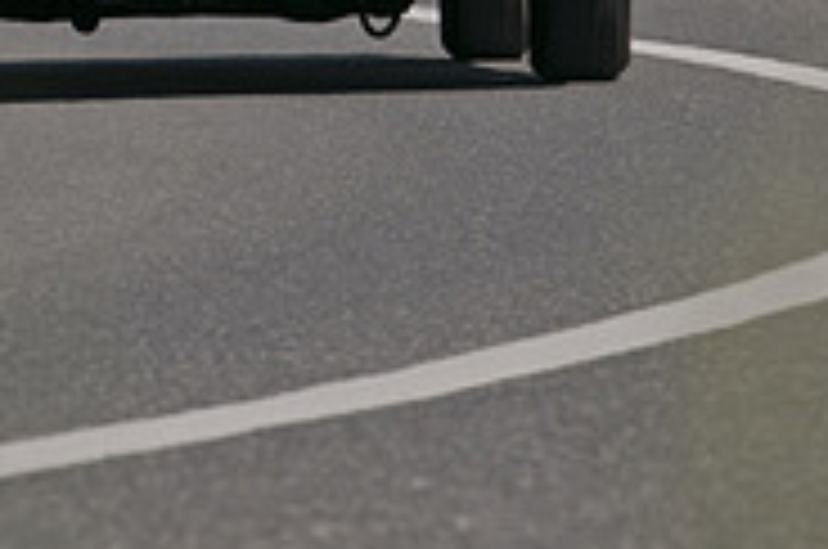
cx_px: 292
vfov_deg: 1.4
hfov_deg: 2.1
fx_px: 22455
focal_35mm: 978
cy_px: -290
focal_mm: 200
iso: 100
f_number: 11
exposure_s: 1/320
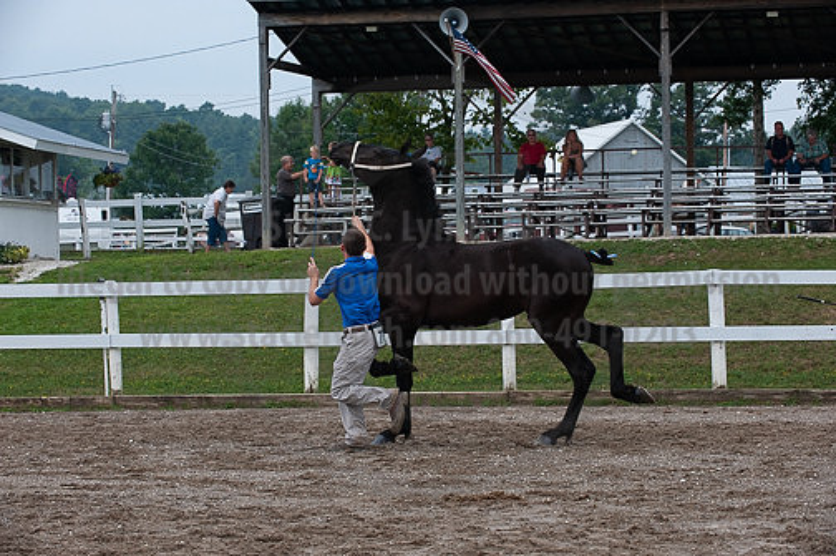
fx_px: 2366
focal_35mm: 102
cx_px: 418
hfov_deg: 20.0
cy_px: 278
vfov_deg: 13.4
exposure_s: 1/1000
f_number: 5.6
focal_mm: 102
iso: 640
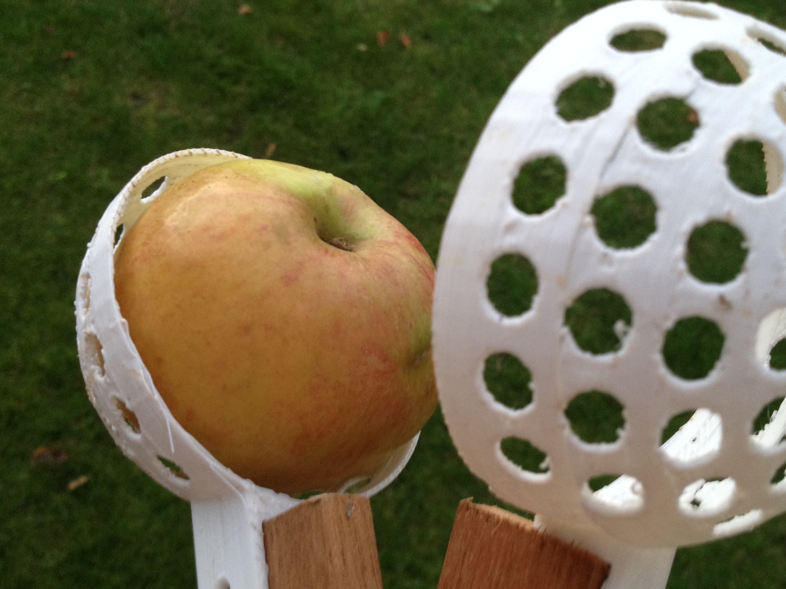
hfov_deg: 44.7
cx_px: 438
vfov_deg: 34.3
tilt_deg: -55.5
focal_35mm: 42
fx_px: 954
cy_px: 335
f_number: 2.4
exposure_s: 1/20
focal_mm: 4.28
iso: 125
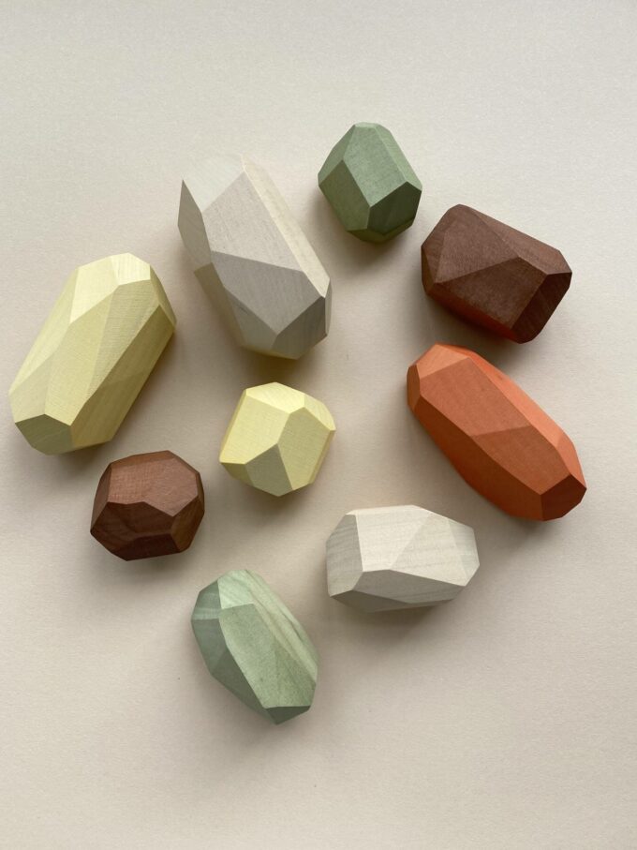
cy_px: 425
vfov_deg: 67.3
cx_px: 318
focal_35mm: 26
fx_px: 638
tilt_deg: -88.9
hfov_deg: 53.1
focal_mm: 4.25
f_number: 1.8
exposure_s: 1/121
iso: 64
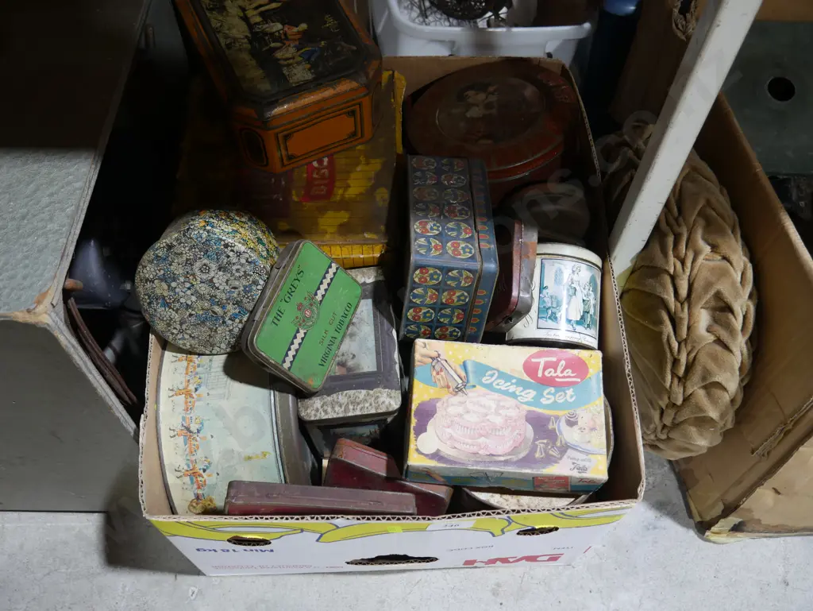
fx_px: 752
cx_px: 406
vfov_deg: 44.2
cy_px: 306
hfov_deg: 56.8
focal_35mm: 32
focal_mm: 16
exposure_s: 1/60
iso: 400
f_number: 3.6
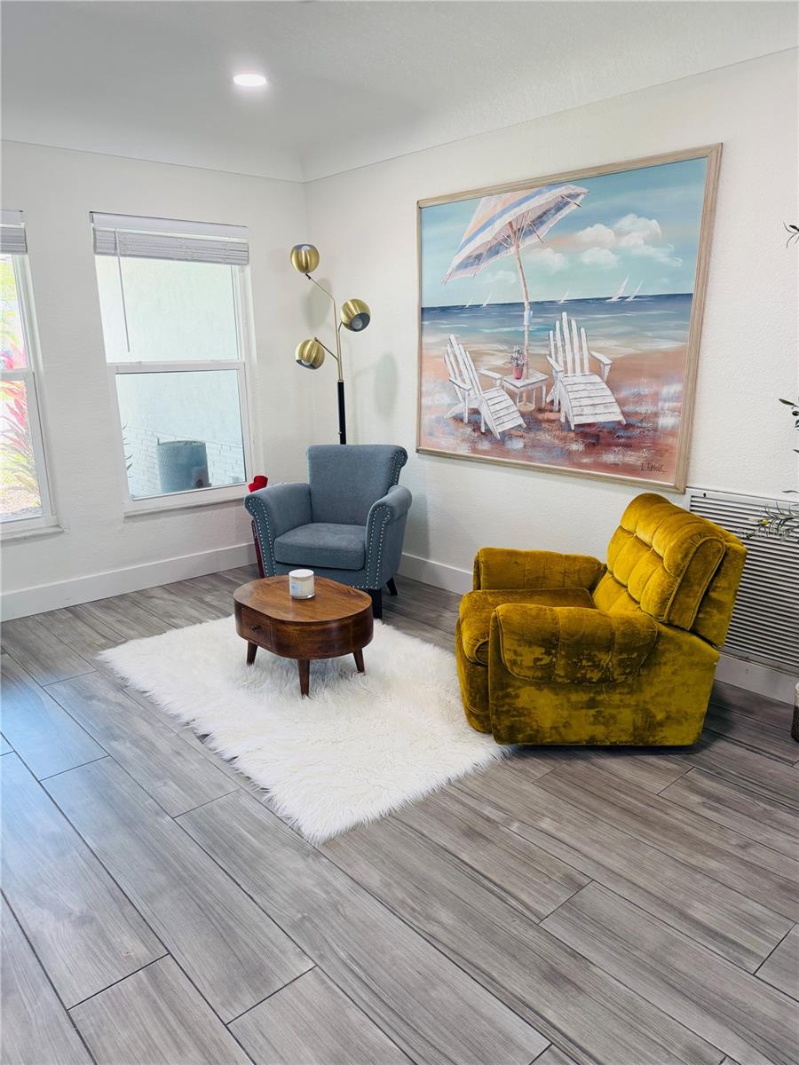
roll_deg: +1.0
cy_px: 532
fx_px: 739
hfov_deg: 56.8
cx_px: 400
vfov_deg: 71.6
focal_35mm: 24
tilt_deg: -13.8
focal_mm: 6.76
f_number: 1.78
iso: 125
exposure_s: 1/120
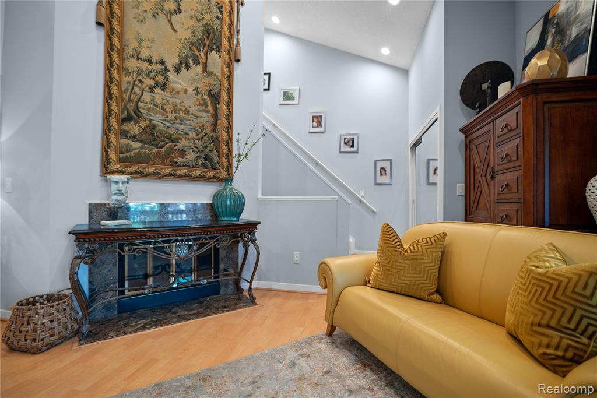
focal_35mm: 16
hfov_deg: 96.7
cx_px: 298
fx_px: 265
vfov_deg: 73.8
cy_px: 199
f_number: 2.8
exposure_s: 1/50
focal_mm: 16
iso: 250
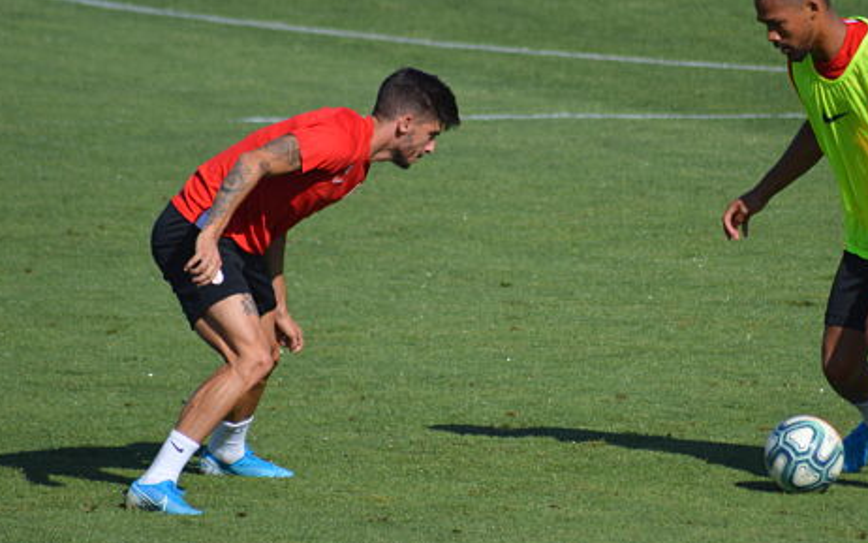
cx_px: 537
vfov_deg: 2.0
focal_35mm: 644
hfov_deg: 3.3
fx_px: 15238
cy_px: 240
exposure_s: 1/2000
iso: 320
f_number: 5.6
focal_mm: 300
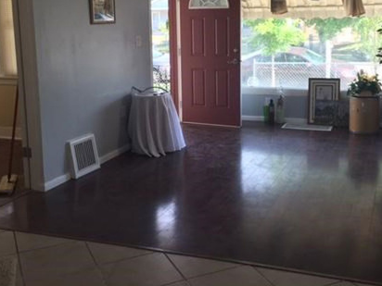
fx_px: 497
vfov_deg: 32.0
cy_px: 101
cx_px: 227
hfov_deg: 41.9
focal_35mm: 45
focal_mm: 4.15
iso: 40
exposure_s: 1/120
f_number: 2.2
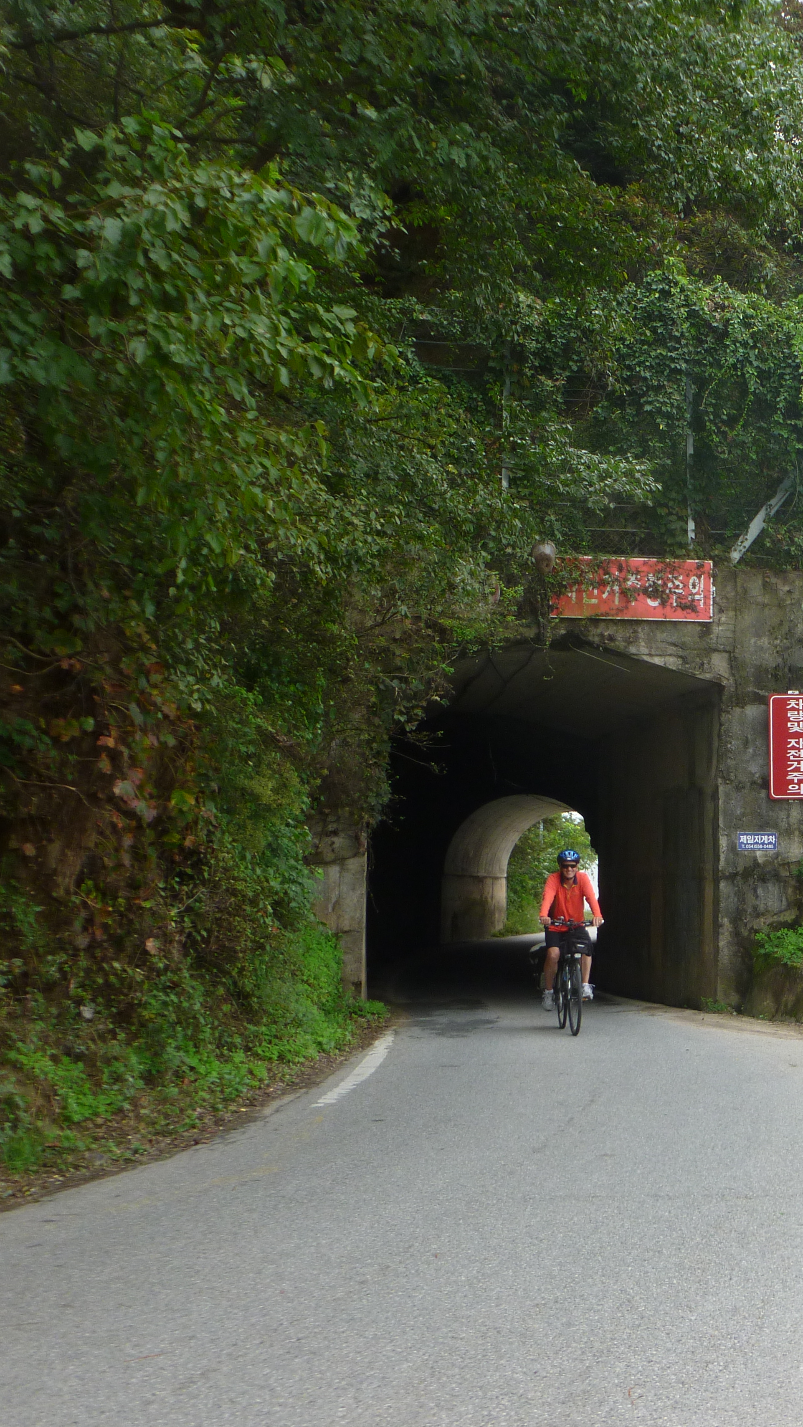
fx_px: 1779
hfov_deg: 23.6
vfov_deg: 43.7
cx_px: 921
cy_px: 711
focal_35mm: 47
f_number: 3.5
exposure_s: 1/125
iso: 100
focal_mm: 5.7
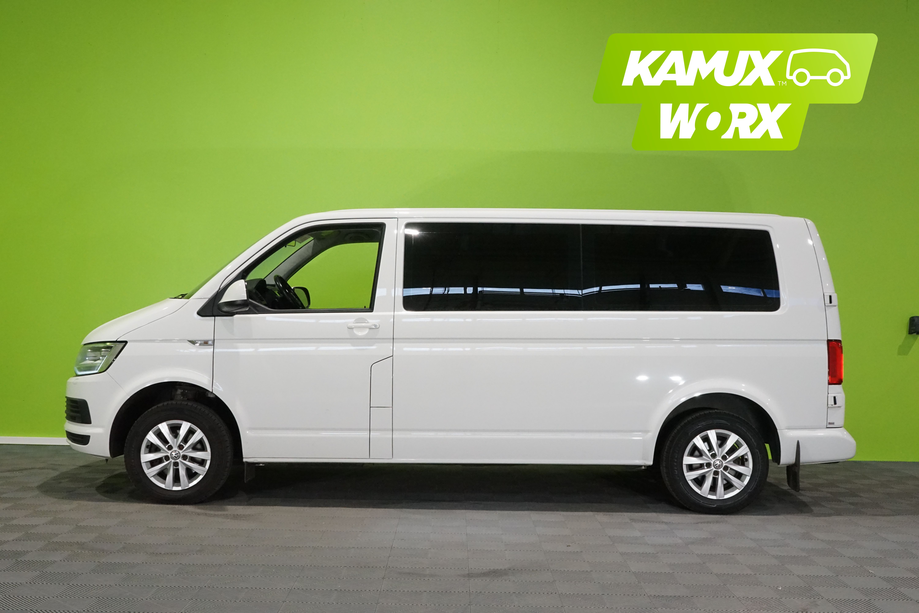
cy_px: 306
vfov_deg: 34.2
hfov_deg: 49.6
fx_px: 996
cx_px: 460
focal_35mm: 39
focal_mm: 39
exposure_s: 1/80
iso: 6400
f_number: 14
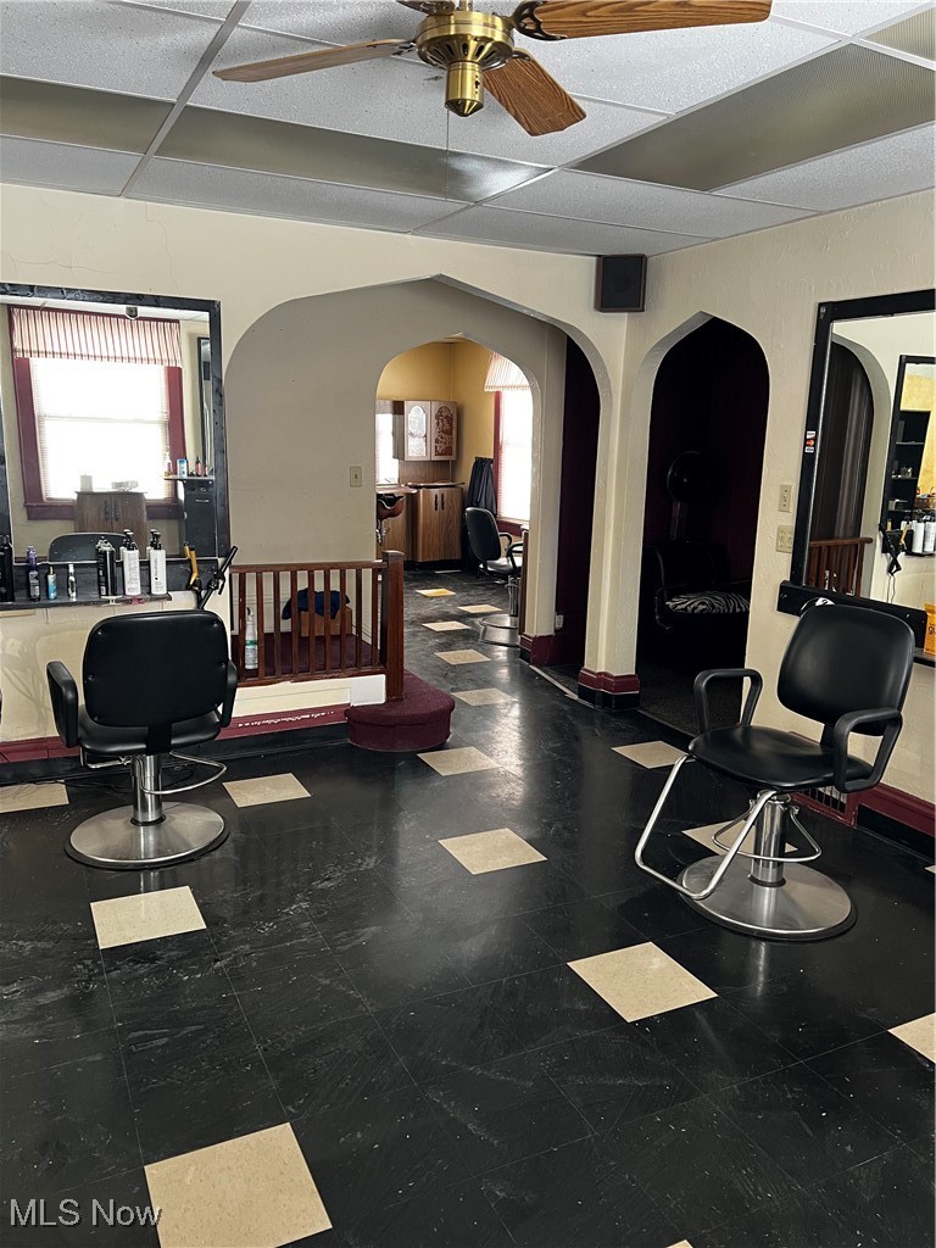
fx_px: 937
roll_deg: -1.1
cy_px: 624
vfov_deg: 67.3
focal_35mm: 26
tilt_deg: -12.0
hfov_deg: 53.1
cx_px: 468
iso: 250
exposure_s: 1/60
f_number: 1.5
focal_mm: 5.7
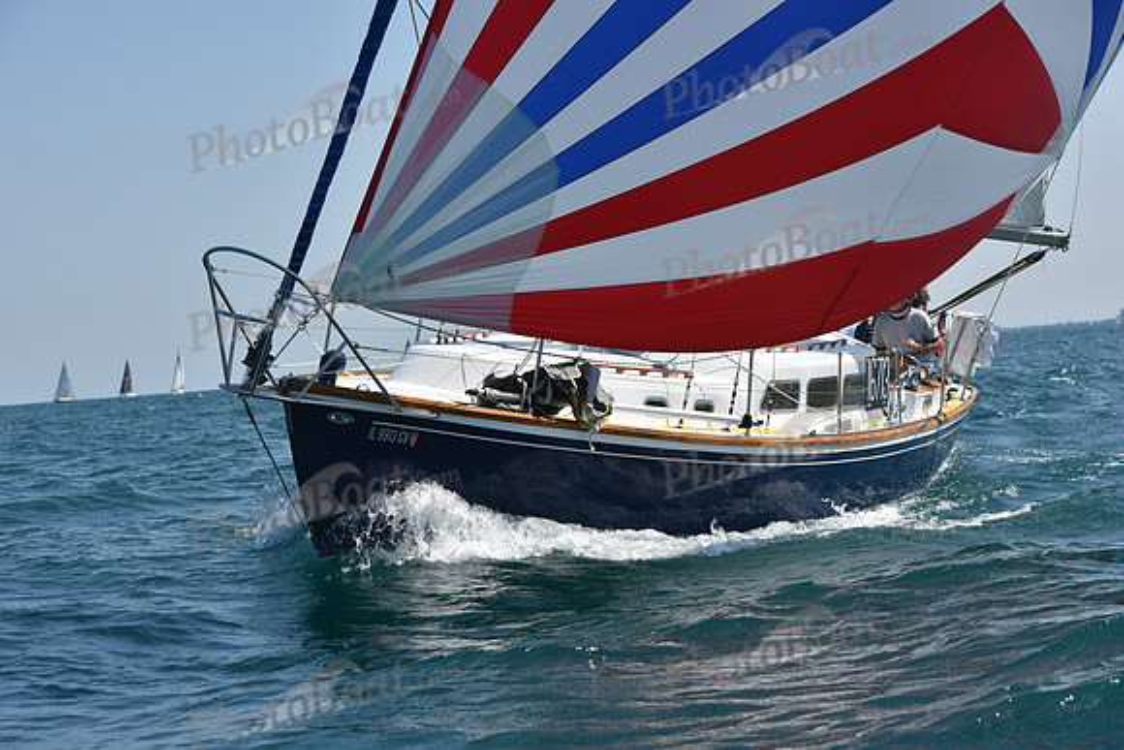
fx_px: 3060
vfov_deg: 14.0
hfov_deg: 20.8
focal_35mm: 98
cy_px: 375
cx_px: 562
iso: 250
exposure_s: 1/1600
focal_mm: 98
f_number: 7.1
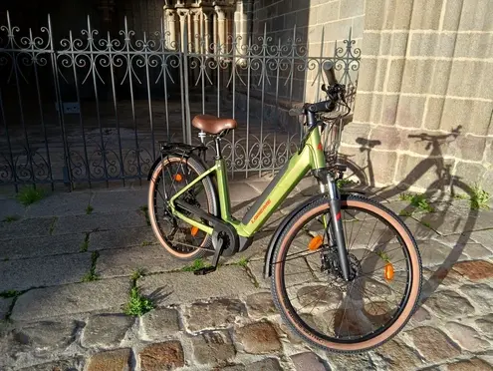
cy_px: 186
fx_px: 371
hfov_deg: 67.3
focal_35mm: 26
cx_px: 246
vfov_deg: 53.1
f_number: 1.8
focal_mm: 3.98
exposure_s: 1/155
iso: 20
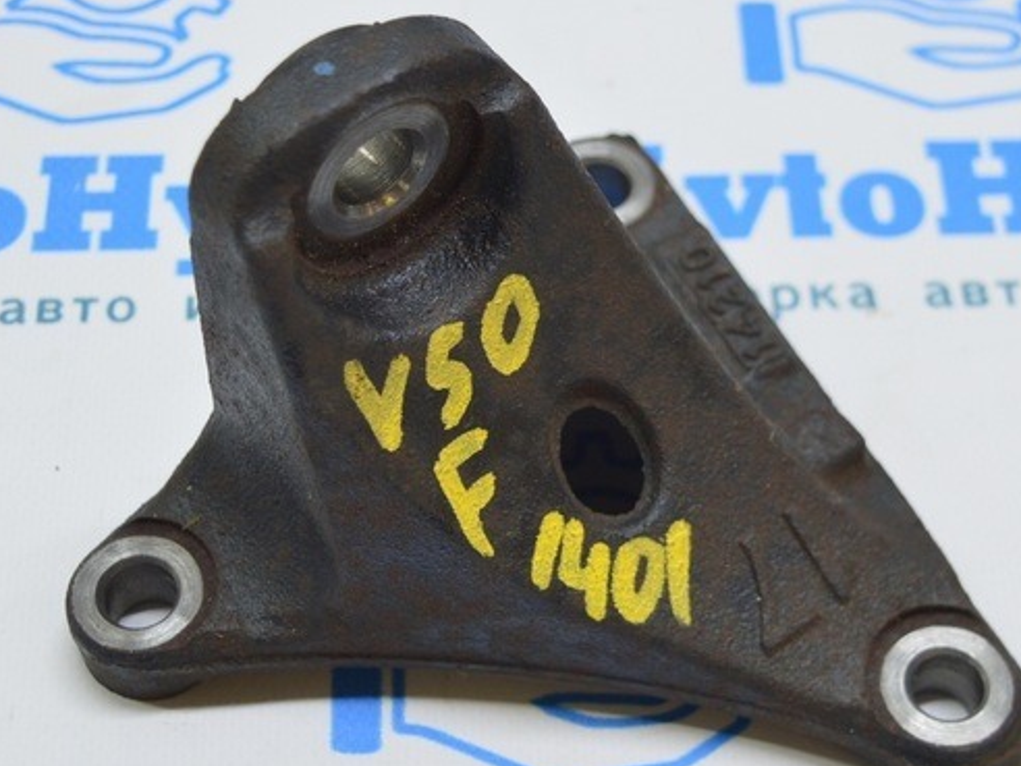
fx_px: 2301
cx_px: 473
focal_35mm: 78
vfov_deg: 18.9
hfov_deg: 25.0
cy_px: 368
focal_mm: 26
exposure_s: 1/50
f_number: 4
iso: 400
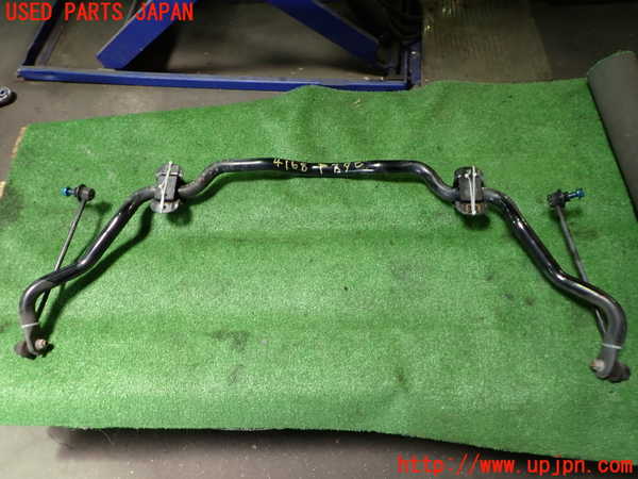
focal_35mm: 25
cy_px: 240
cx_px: 319
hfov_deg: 69.4
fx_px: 461
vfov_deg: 54.9
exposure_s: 1/60
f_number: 2
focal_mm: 4.5
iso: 160
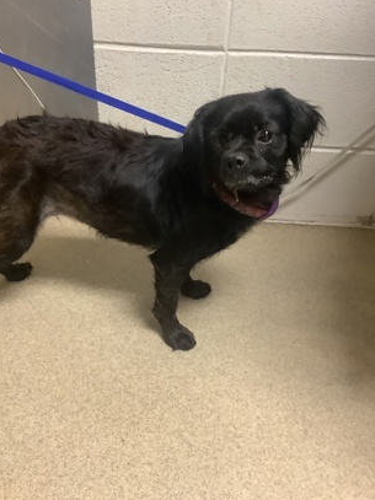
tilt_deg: -36.2
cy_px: 253
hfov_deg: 44.1
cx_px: 186
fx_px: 462
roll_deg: -4.2
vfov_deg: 56.8
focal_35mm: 32
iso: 250
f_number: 2.4
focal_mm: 3.3
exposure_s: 1/40
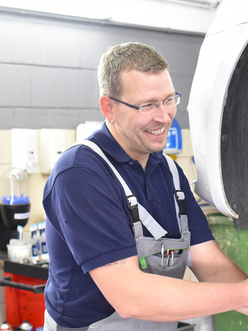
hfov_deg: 17.2
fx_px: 794
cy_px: 169
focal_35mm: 83
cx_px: 264
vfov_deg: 23.6
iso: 2200
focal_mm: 35
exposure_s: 1/100
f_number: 3.5
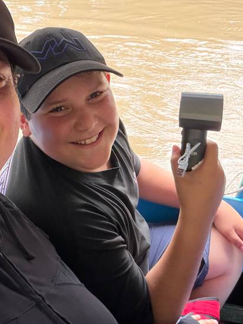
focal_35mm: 52
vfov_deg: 36.3
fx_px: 487
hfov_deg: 27.6
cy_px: 96
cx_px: 62
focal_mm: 2.71
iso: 125
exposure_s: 1/60
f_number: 1.9
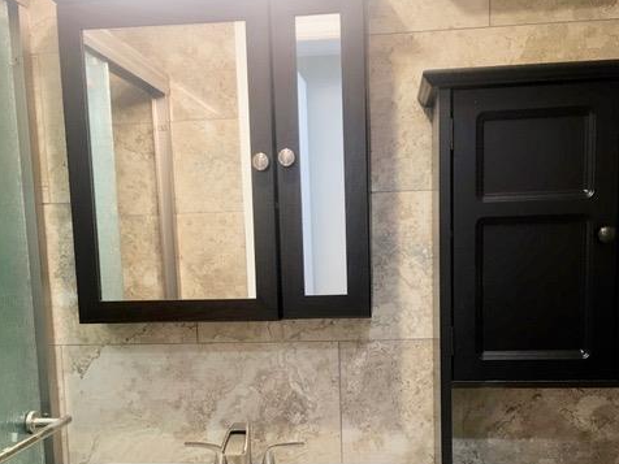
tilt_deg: -5.6
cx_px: 308
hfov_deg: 47.9
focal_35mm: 39
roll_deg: +0.4
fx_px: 697
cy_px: 338
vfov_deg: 36.1
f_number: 2.2
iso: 32
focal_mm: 4.15
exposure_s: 1/15
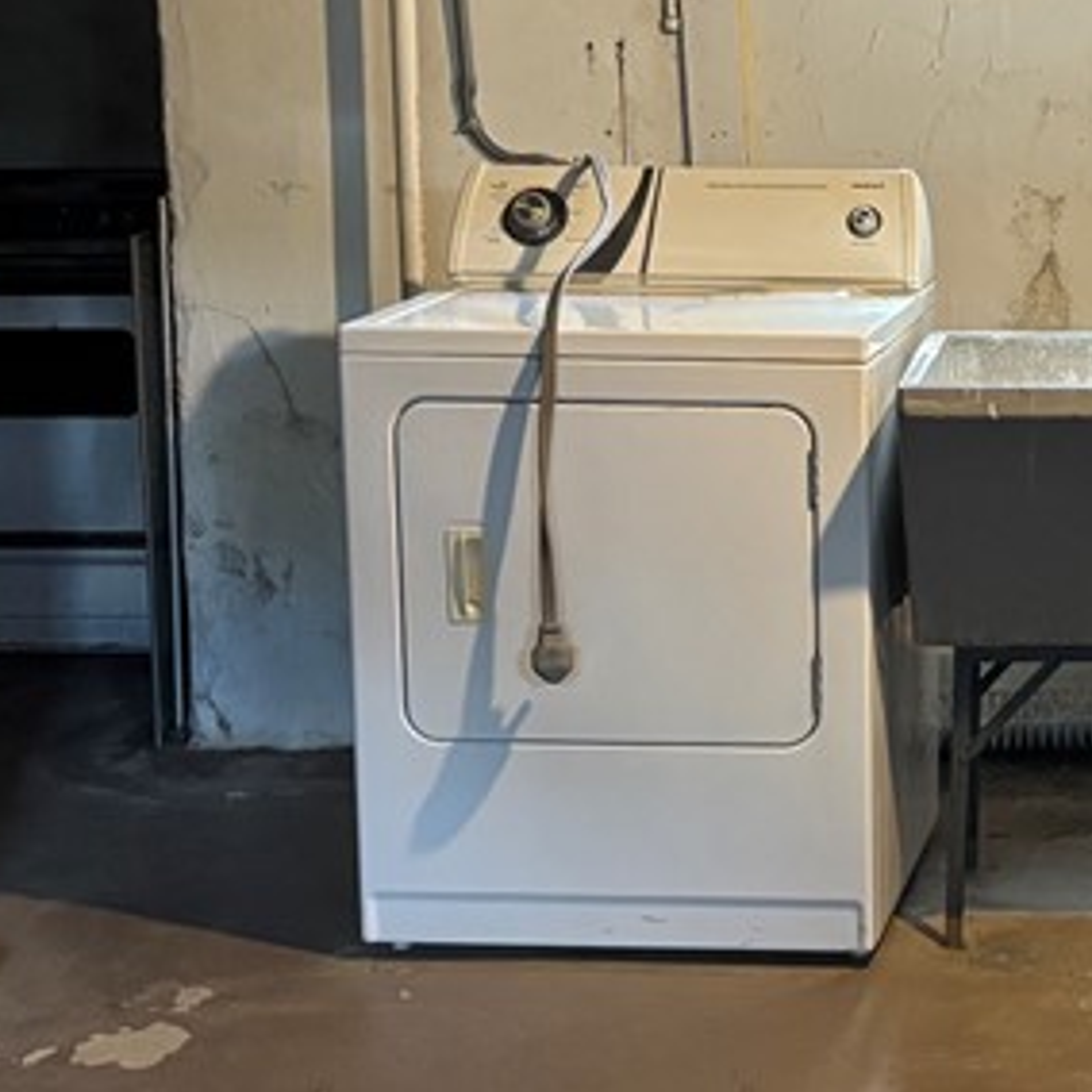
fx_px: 2962
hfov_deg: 20.0
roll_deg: -0.2
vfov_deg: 20.9
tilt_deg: -10.1
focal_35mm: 83
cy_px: 454
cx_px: 1196
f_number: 1.6
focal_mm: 5.96
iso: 500
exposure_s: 1/60
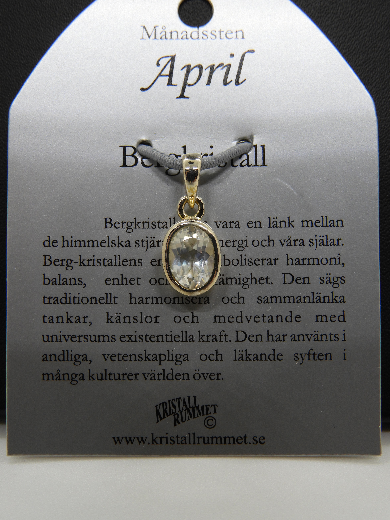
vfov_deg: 38.2
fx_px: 751
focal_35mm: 50
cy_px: 260
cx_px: 195
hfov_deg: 29.1
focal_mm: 9
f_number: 4
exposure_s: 1/40
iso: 100
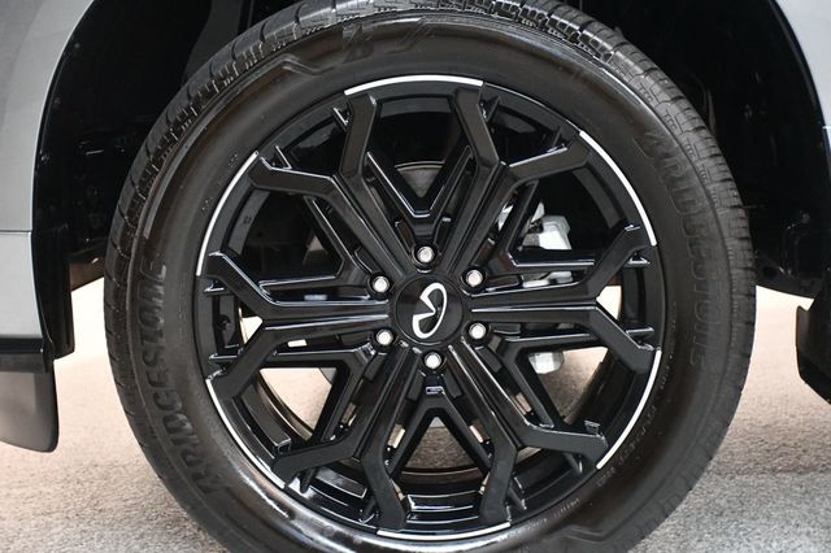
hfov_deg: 28.1
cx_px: 416
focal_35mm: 72
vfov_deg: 18.9
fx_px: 1661
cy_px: 276
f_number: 4.5
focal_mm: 48
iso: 8000
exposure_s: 1/60
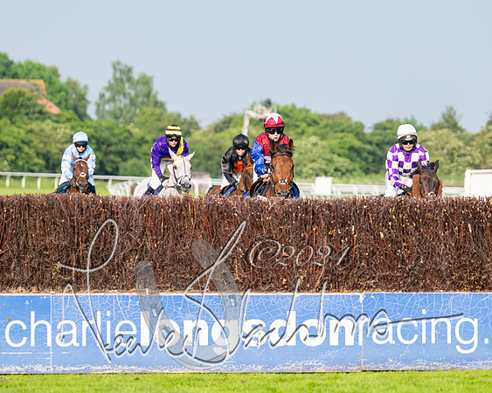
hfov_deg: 7.4
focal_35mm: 262
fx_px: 3806
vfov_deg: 5.9
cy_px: 180
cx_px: 249
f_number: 4
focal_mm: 175
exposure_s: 1/3200
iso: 400
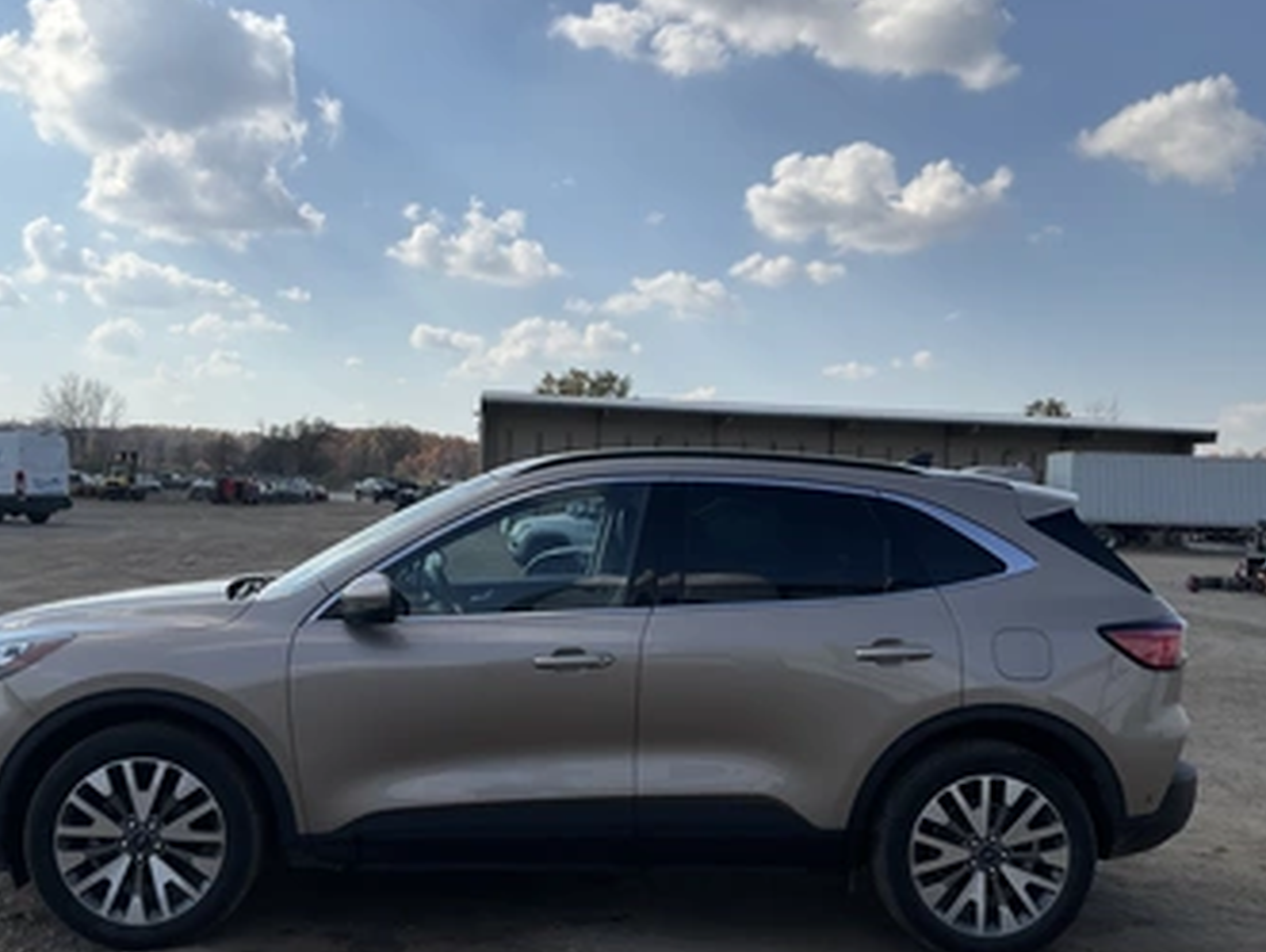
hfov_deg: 52.5
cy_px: 531
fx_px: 1281
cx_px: 562
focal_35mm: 35
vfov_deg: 40.7
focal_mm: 3
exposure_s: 1/2801
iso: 25
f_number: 1.8
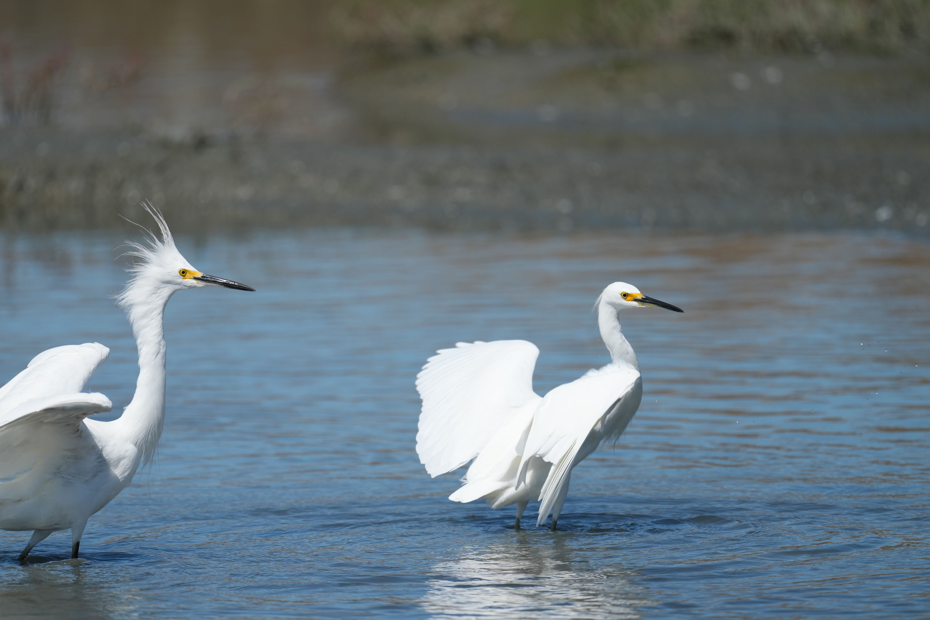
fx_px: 14466
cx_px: 465
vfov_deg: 2.5
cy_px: 310
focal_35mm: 560
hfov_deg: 3.7
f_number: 6.3
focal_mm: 560
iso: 400
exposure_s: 1/2500
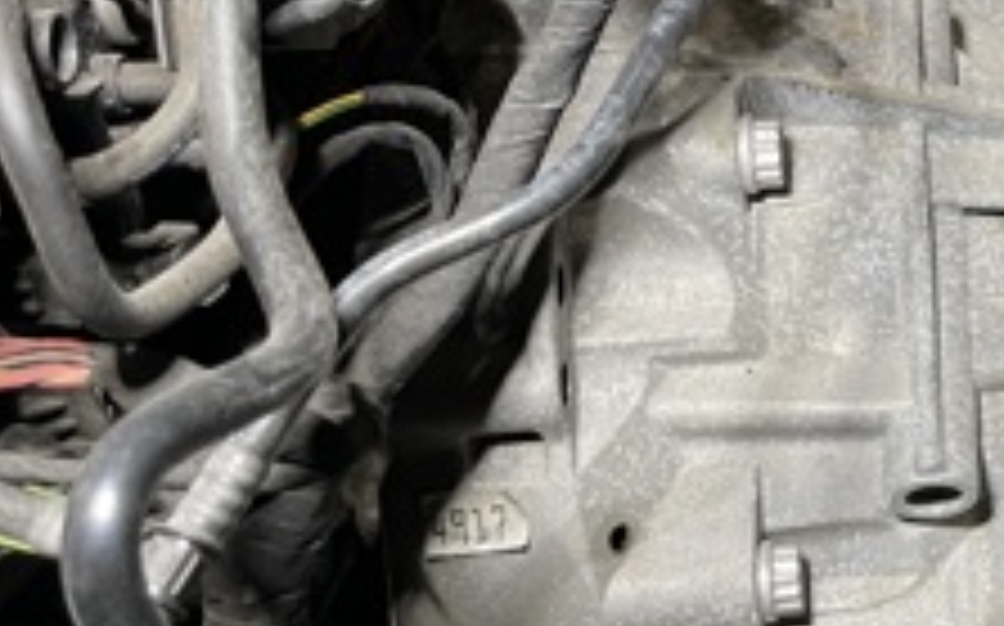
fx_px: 2078
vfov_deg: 17.1
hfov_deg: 23.1
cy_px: 245
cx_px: 1414
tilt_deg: -58.0
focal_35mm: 76
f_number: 1.6
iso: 125
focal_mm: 5.1
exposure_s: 1/50
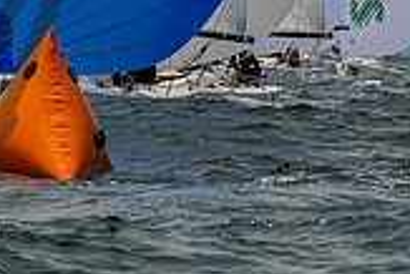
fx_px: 7113
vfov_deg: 2.2
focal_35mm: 624
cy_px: -49
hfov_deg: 3.3
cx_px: -346
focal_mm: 130
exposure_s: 1/2500
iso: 400
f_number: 6.3
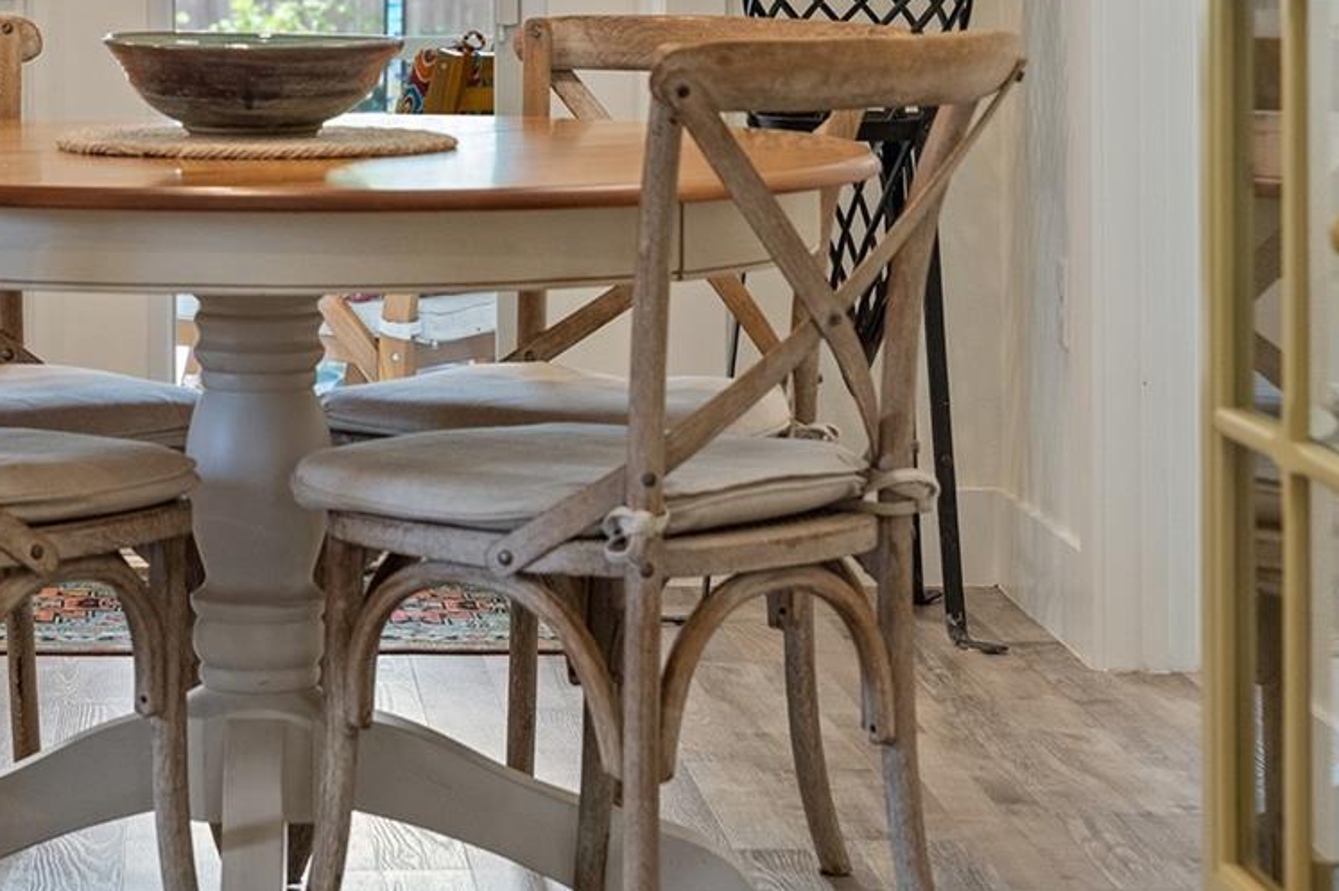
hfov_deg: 16.6
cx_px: 93
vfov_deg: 11.1
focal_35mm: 122
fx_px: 4516
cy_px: -39
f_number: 5
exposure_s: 1/60
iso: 1600
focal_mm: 56.7
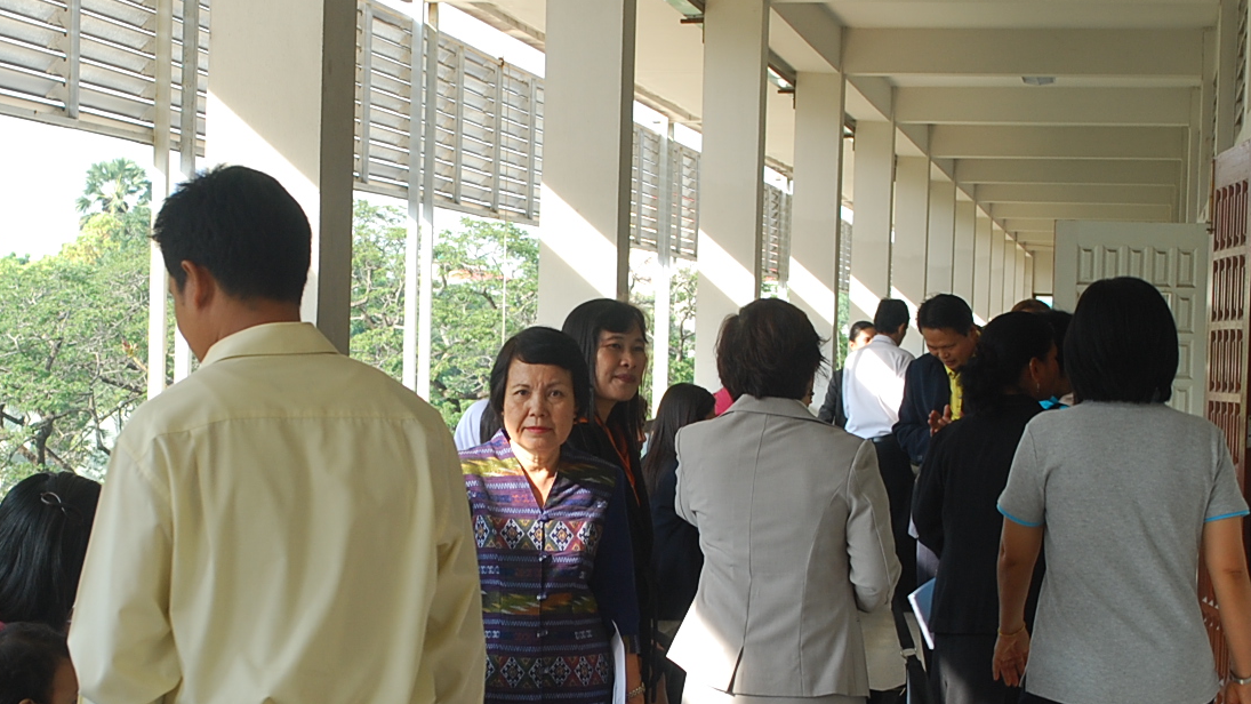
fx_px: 2952
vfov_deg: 13.6
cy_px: 461
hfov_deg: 23.8
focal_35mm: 89
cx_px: 454
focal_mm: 32
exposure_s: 1/80
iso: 200
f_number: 7.1
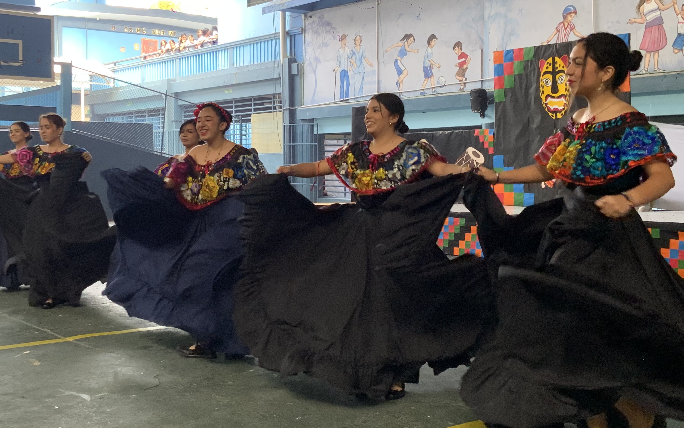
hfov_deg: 41.0
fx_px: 913
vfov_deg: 26.3
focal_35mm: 49
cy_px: 185
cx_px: 327
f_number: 1.8
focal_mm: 3
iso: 80
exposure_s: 1/60
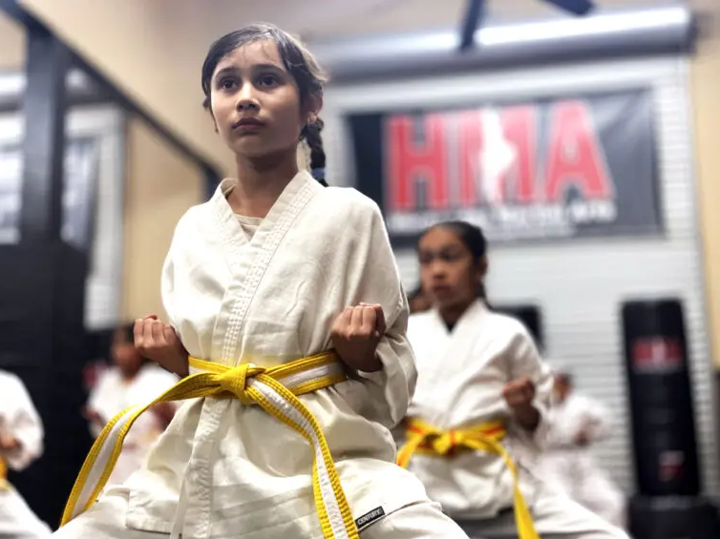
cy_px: 273
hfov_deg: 36.2
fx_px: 1102
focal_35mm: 53
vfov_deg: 27.5
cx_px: 356
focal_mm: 6
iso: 250
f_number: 2
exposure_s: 1/67
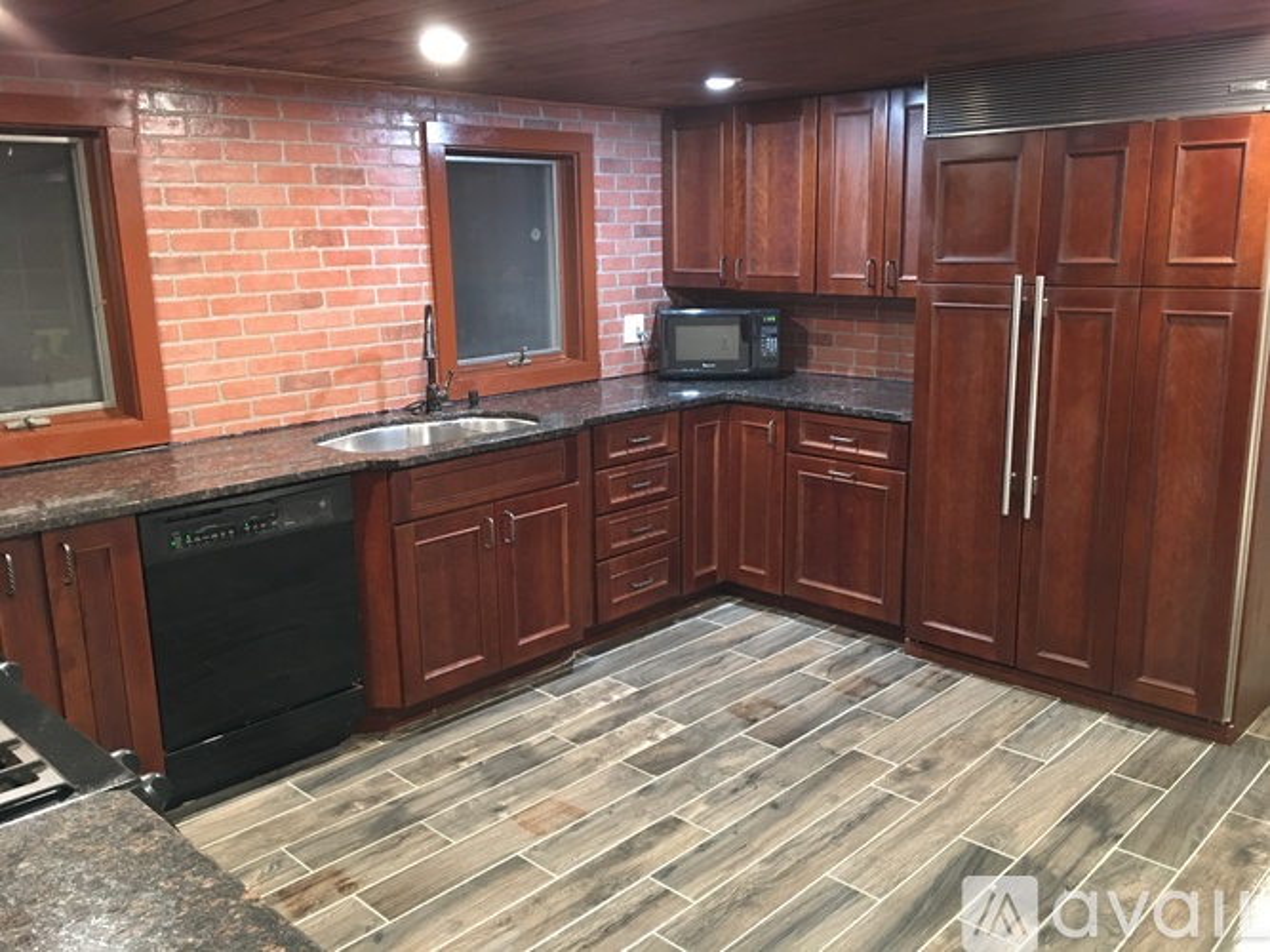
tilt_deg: -11.0
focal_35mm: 29
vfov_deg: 48.2
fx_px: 1064
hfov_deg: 61.7
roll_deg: +0.5
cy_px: 476
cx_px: 635
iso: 80
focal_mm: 4.15
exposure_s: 1/4
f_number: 2.2
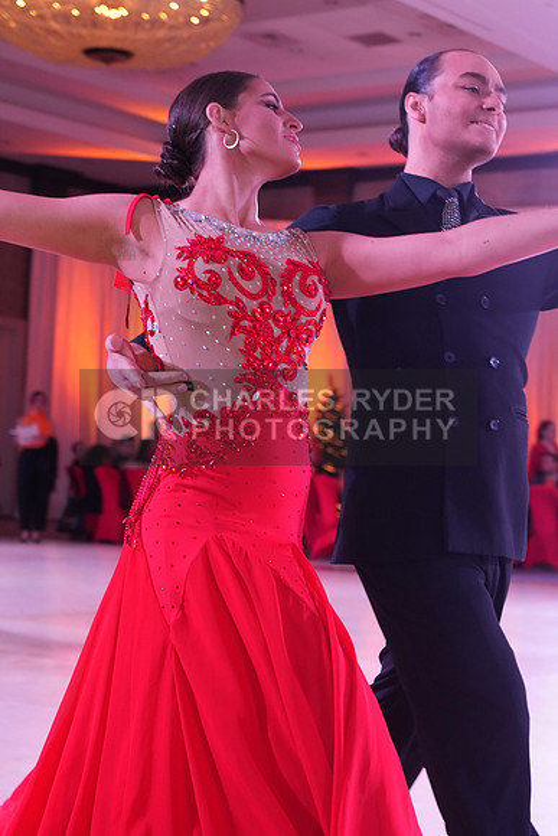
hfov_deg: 19.5
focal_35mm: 70
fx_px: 1626
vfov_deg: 28.8
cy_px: 418
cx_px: 279
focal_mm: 70
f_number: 5.6
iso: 3200
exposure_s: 1/200
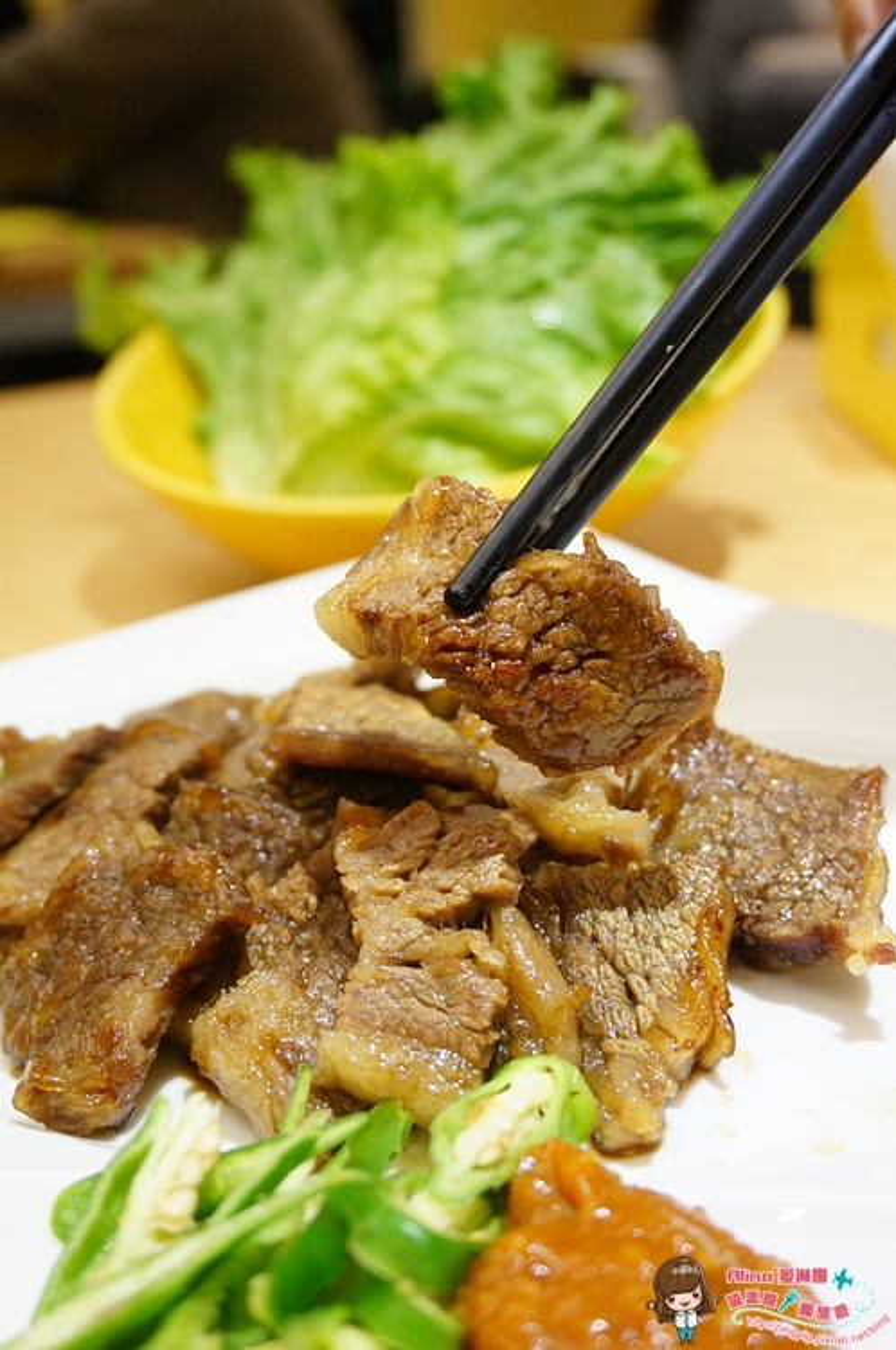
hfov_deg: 32.9
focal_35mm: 40
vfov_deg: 48.0
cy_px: 675
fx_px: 1516
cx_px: 448
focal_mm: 27
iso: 1600
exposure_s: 1/60
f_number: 4.5
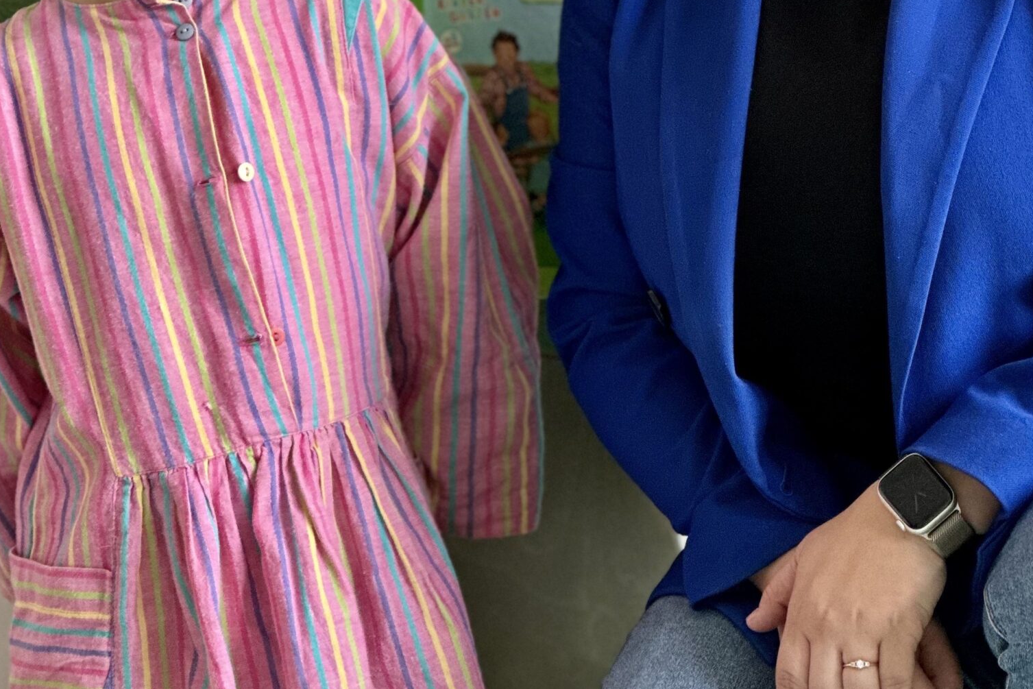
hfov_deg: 15.1
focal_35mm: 136
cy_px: -49
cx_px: 498
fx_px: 3903
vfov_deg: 10.0
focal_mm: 9
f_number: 2.8
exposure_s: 1/94
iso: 250
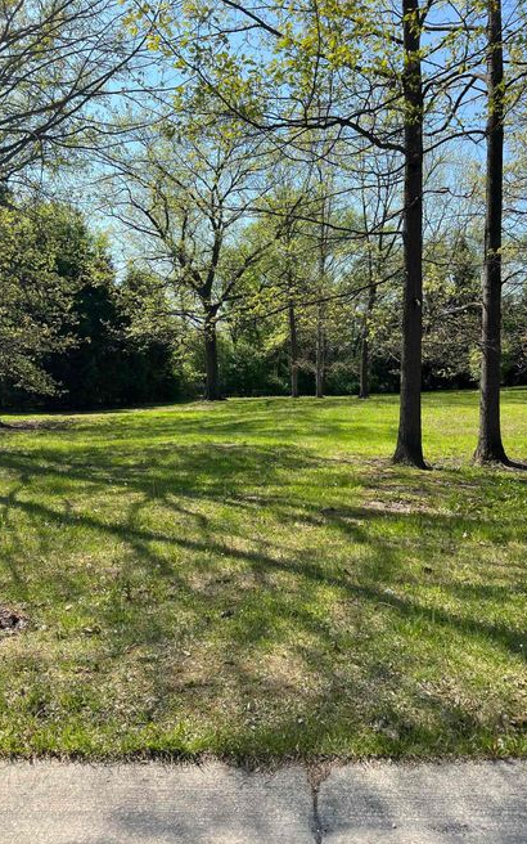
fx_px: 643
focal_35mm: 28
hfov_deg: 44.5
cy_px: 421
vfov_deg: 66.5
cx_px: 248
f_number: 1.5
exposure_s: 1/2353
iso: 50
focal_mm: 5.7
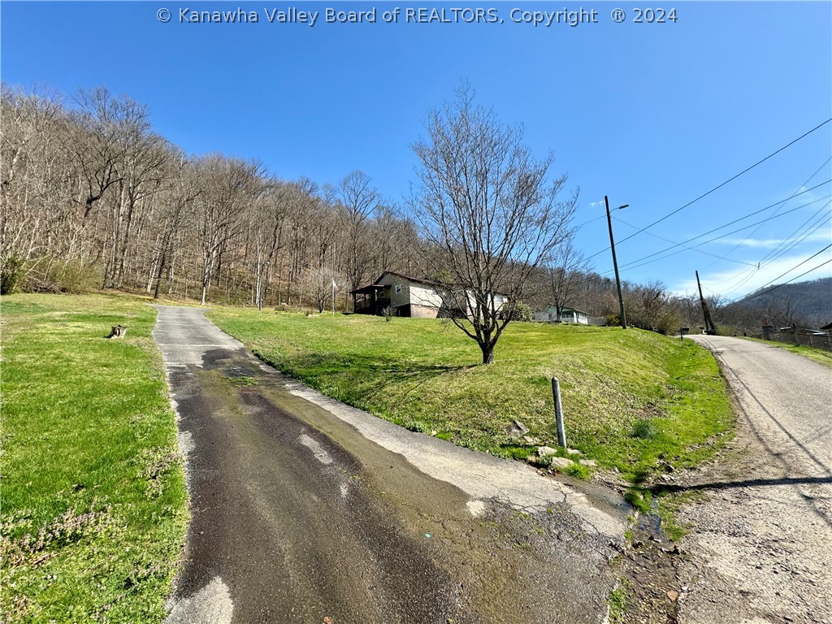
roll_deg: +1.6
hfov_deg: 102.1
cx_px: 416
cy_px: 312
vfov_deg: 85.7
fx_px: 336
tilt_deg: +8.5
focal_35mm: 14
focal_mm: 2.22
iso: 50
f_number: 2.2
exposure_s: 1/1094
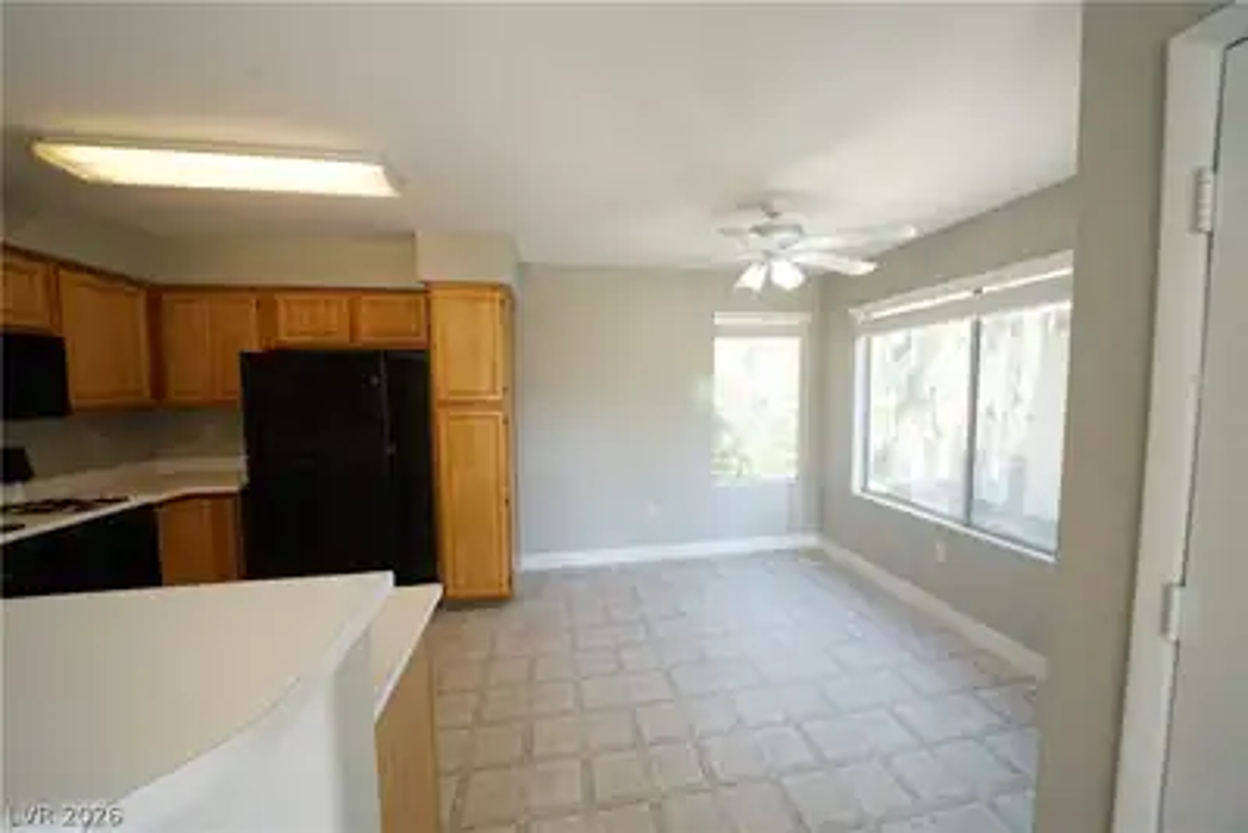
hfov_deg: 112.6
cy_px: 416
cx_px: 624
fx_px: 416
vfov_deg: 90.1
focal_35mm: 12
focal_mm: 12
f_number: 9
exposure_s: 1/125
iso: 2000
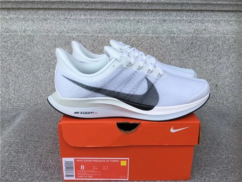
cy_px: 91
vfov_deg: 45.4
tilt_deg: -18.8
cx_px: 121
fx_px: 217
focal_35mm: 31
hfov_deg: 58.4
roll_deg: +0.1
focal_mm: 3.3
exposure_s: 1/582
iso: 25
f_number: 2.4
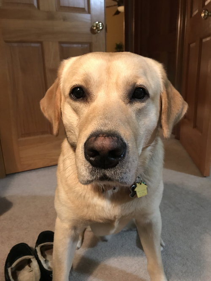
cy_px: 140
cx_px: 106
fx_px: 228
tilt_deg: -17.0
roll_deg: +1.9
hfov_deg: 49.7
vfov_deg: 63.5
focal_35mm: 28
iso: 80
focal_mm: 3.99
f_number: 1.8
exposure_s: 1/6
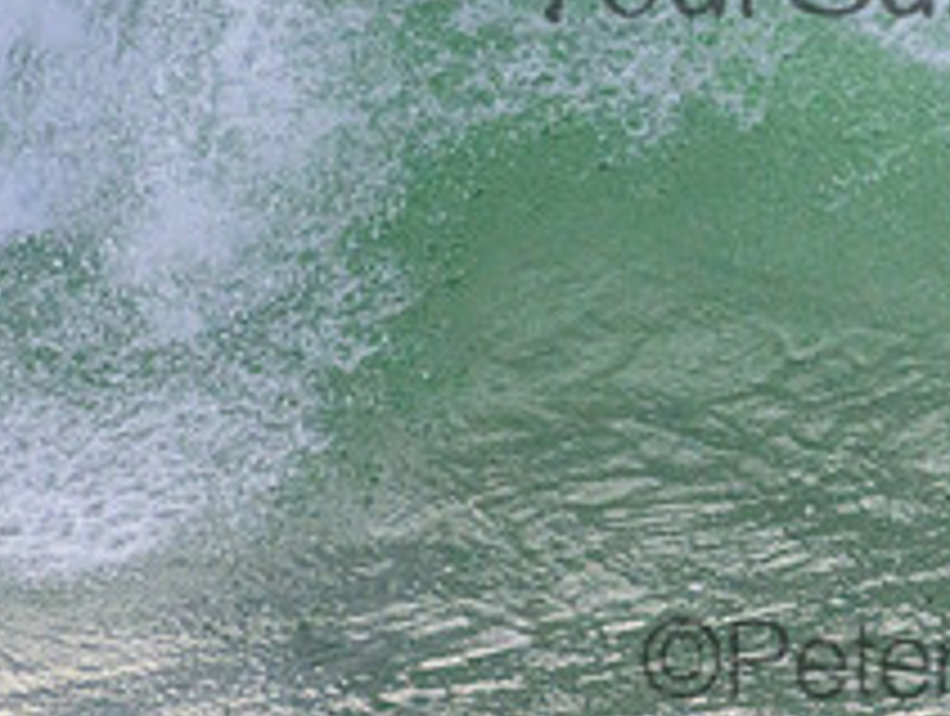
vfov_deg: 0.5
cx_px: 1008
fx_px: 74968
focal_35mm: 2727
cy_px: -247
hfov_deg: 0.7
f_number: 11
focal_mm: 800
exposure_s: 1/2000
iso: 1100
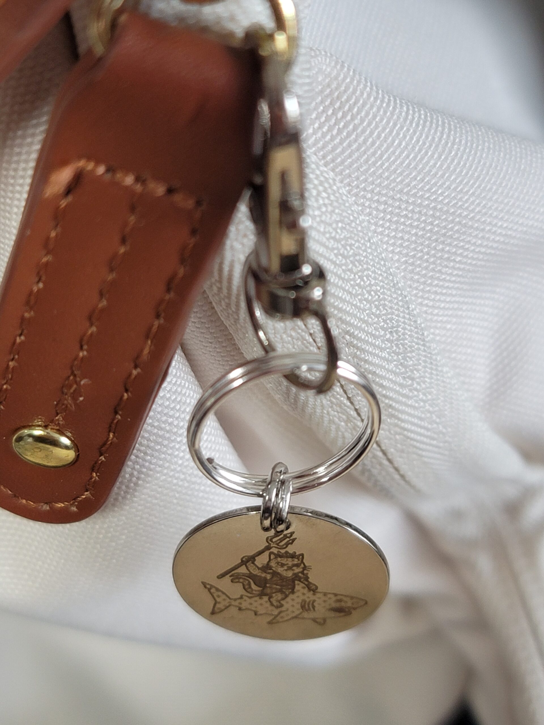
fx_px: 524
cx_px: 272
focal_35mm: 25
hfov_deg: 54.9
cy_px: 362
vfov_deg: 69.4
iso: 200
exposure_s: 1/120
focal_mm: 7
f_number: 1.8
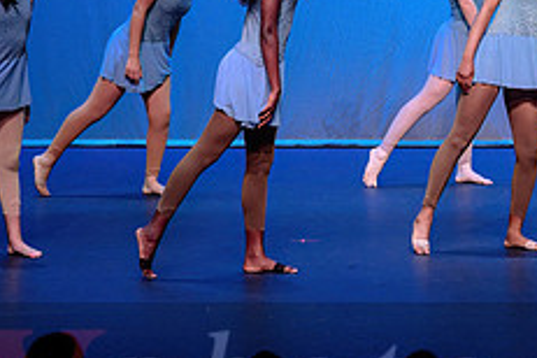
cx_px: 531
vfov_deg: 5.2
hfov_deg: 7.7
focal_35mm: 265
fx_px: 3953
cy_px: 11
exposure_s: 1/500
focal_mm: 95
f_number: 2.8
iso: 1250
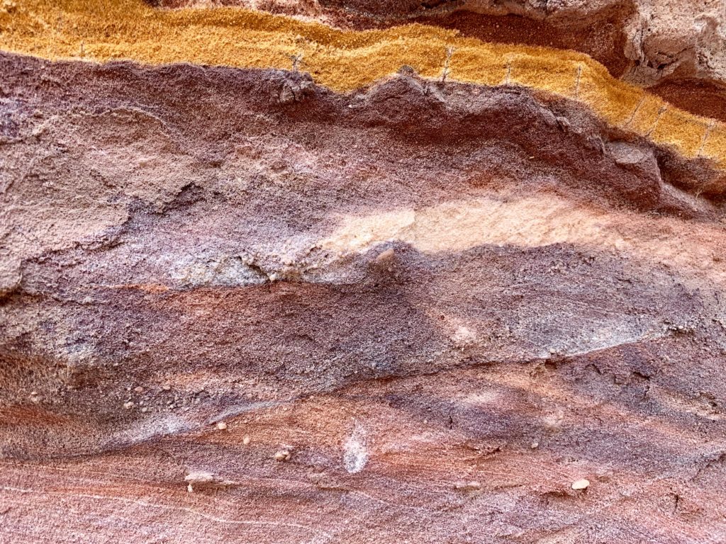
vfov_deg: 53.1
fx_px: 545
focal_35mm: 26
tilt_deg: +17.8
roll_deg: -0.6
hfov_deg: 67.3
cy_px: 272
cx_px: 363
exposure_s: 1/121
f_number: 1.8
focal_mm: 4.25
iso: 50
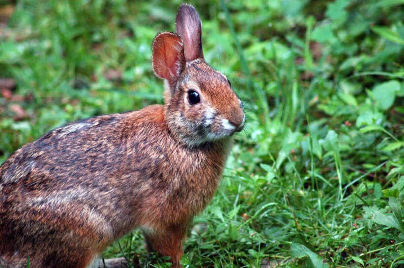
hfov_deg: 4.6
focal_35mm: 450
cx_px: 202
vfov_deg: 3.0
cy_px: 134
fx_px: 5046
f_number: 5.6
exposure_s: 1/160
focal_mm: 300
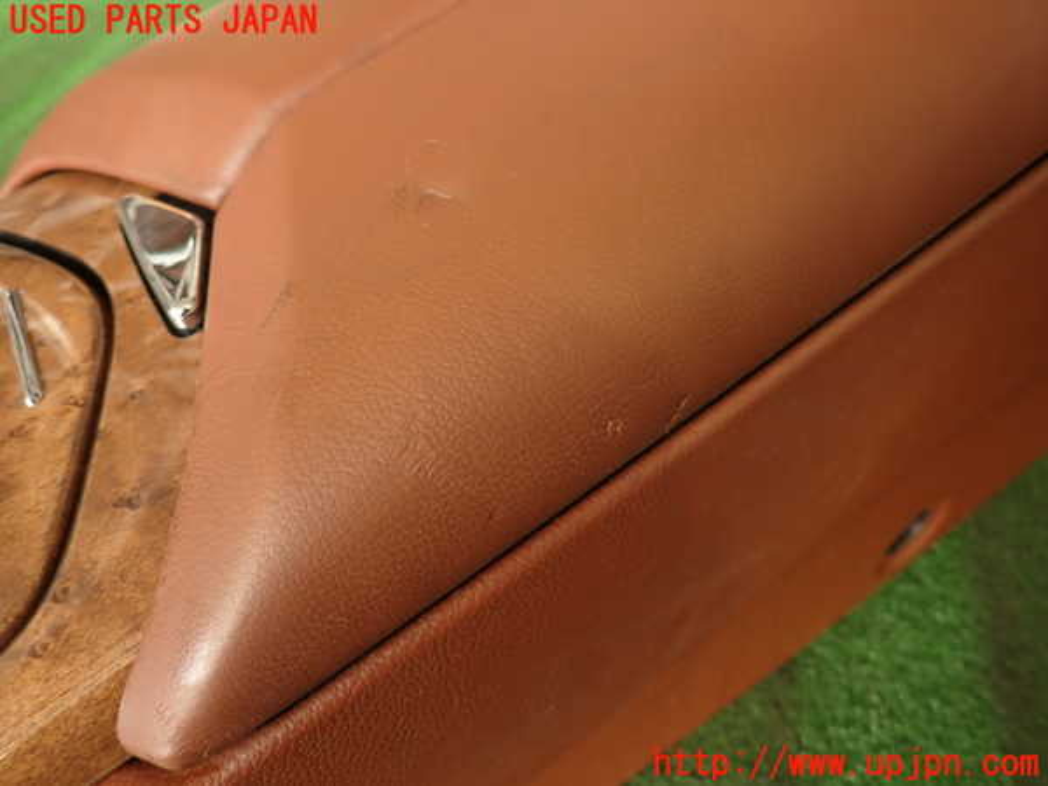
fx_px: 757
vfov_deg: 54.9
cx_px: 524
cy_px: 393
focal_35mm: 25
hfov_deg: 69.4
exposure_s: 1/60
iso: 100
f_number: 2
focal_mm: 4.5
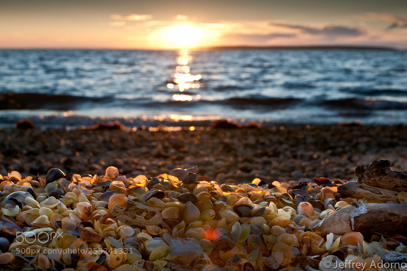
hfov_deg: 41.2
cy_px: 136
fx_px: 542
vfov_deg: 28.0
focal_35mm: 48
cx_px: 204
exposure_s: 1/400
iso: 250
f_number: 6.3
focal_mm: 32
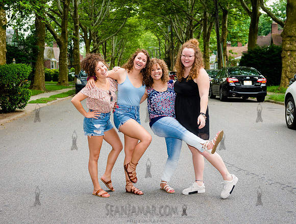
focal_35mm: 57
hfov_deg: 33.8
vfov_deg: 25.8
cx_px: 147
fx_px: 487
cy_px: 104
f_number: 4
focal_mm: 48
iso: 800
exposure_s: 1/500
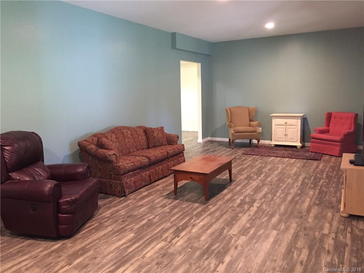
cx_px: 182
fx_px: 305
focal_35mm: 29
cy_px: 136
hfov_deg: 61.7
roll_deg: +0.6
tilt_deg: -11.3
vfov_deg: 48.2
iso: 250
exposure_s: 1/15
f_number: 2.2
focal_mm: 4.15
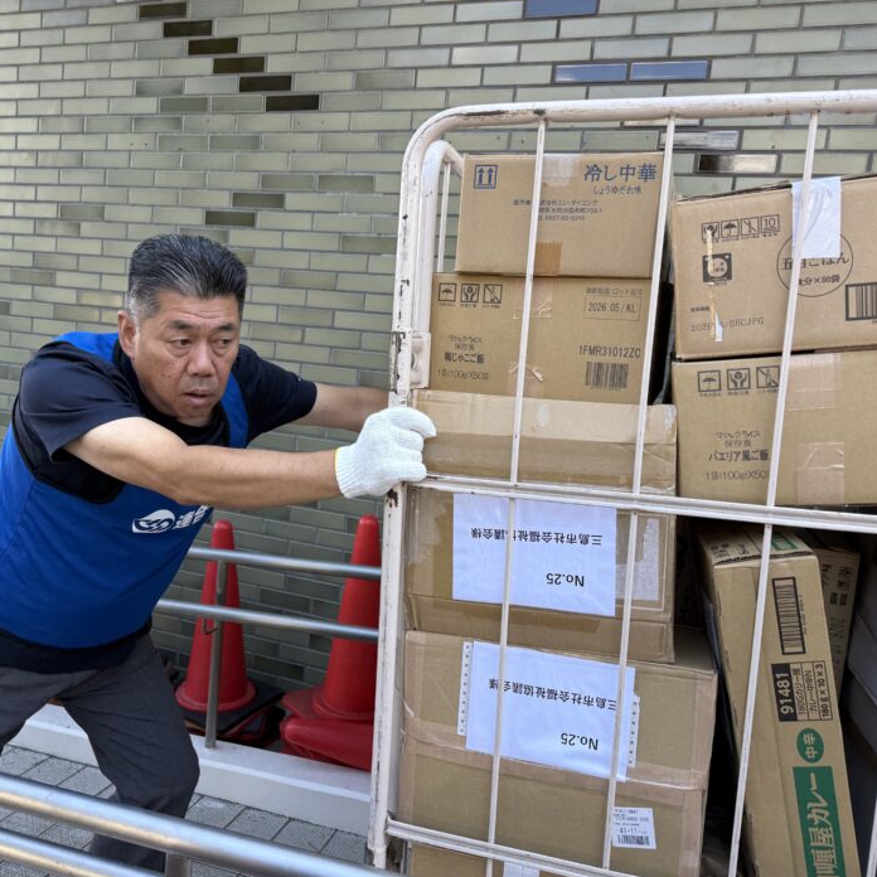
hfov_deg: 55.3
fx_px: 831
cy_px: 438
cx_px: 355
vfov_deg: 55.6
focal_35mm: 29
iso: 80
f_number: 1.78
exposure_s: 1/318
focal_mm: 6.76
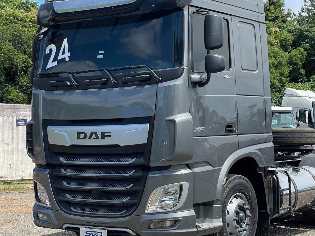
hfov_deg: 25.6
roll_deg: +0.2
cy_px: 112
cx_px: 198
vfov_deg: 19.4
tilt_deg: +3.1
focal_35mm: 76
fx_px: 691
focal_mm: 6
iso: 25
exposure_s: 1/1261
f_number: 2
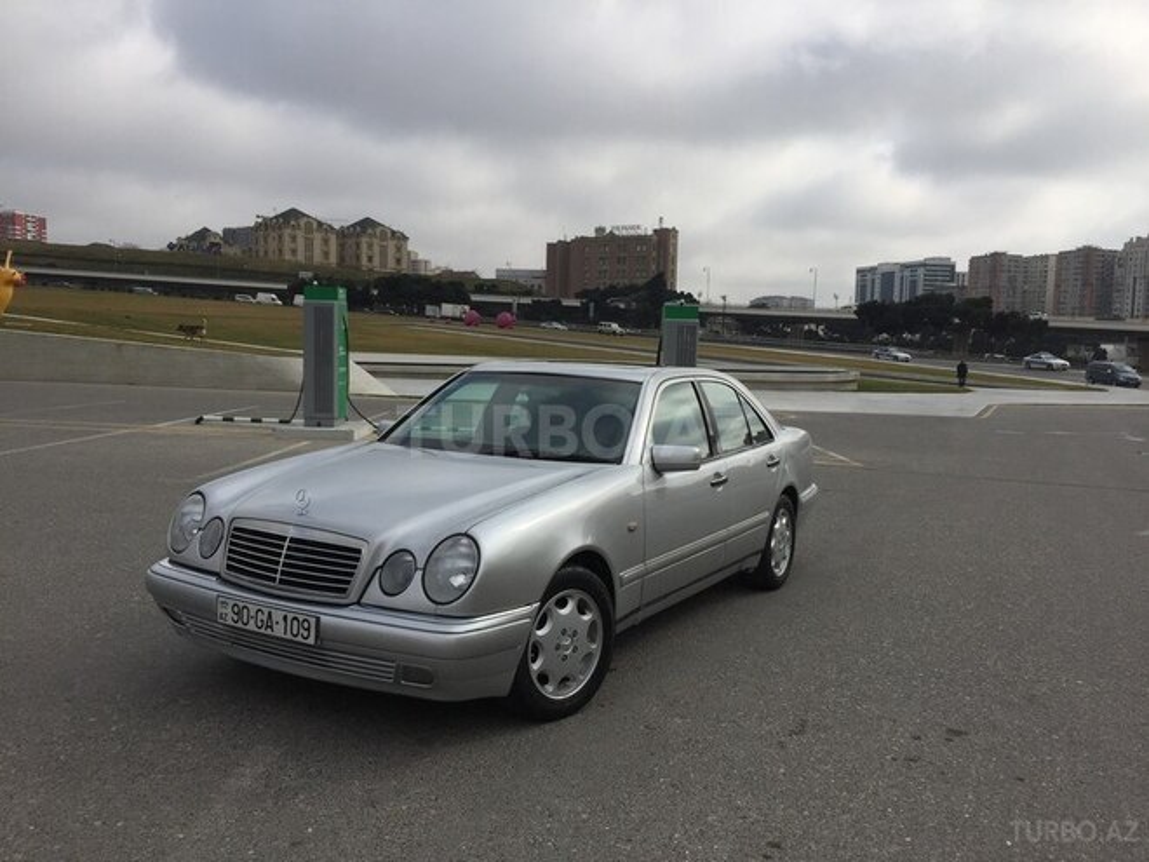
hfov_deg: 61.7
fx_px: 963
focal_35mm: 29
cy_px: 431
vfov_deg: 48.2
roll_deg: -2.5
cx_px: 574
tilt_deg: -4.7
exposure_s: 1/3597
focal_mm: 4.15
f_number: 2.2
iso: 32
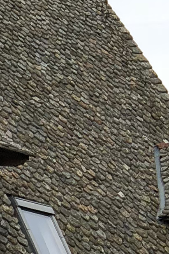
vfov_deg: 5.8
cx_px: -51
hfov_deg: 3.9
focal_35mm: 351
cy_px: 343
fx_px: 2470
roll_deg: -1.1
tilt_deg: +6.6
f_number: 2.4
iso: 16
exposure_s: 1/979
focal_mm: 6
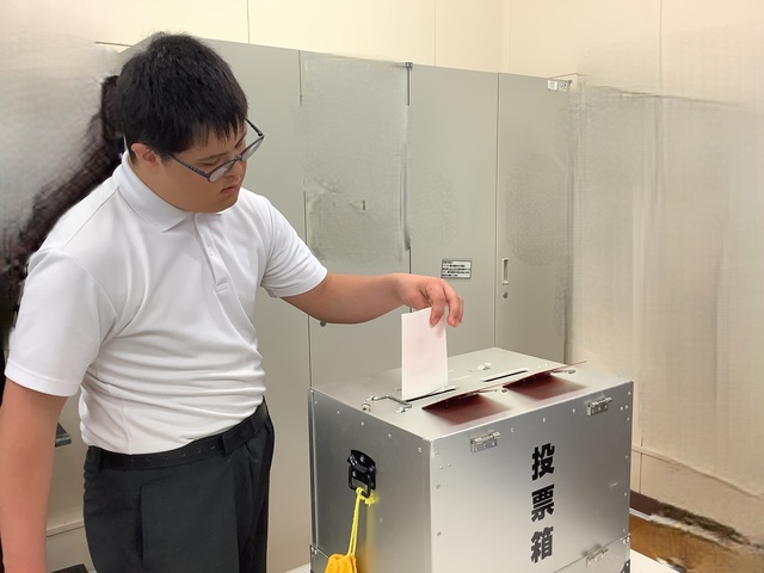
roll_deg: +0.5
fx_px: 684
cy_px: 286
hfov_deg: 58.4
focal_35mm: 31
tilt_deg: -10.8
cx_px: 382
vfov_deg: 45.4
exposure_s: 1/60
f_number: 2.4
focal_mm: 3.3
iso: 80
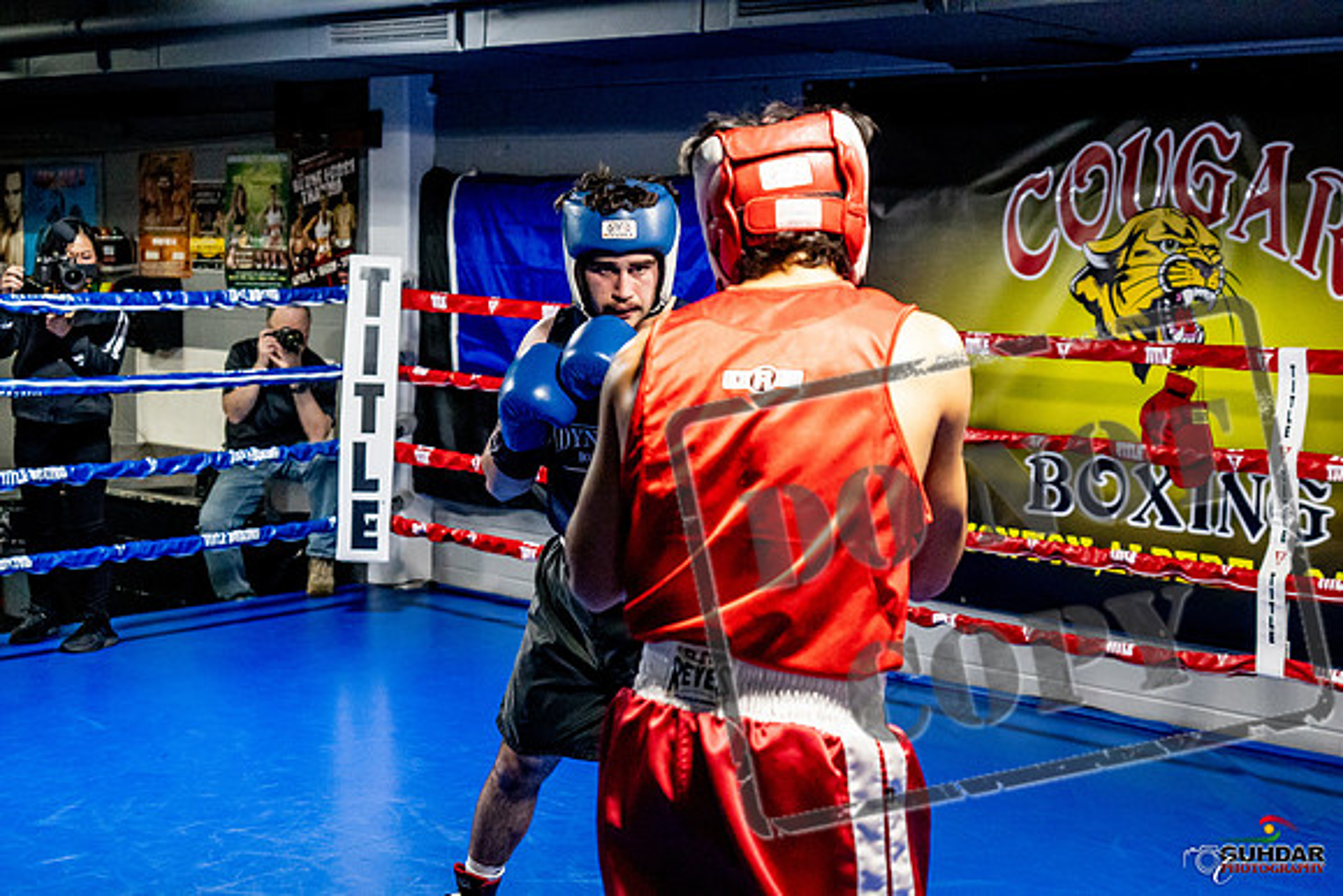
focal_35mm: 52
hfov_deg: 38.2
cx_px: 672
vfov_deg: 26.0
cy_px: 448
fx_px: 1940
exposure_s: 1/800
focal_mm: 35
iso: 5000
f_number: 2.8
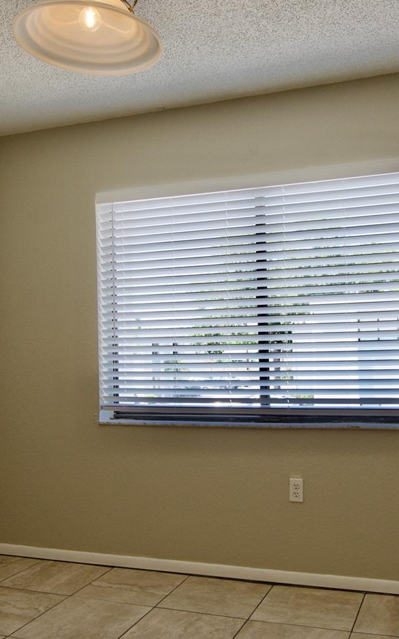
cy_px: 338
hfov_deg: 36.2
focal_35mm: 35
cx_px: 231
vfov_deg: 55.3
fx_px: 609
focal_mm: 14
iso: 200
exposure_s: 1/100
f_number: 5.6
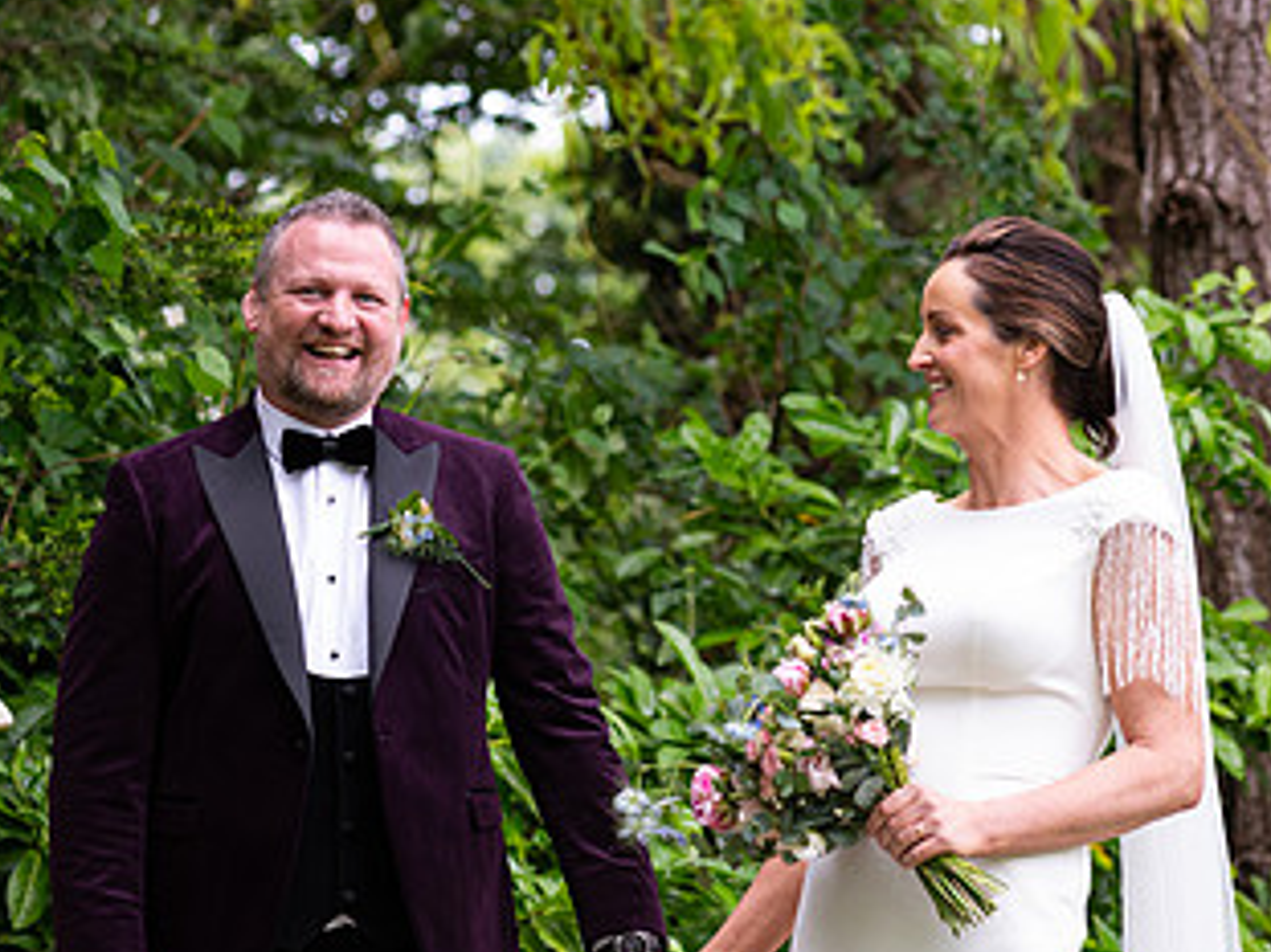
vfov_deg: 7.4
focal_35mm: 201
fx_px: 7377
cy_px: 594
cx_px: 703
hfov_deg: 9.8
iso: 320
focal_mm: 112
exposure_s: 1/200
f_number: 3.5
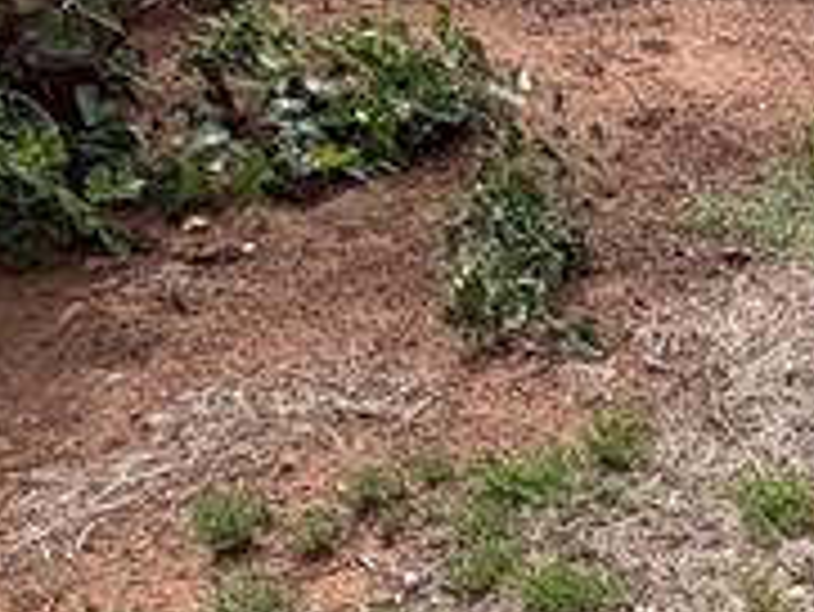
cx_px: 1817
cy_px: 1130
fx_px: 1859
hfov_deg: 16.0
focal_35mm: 79
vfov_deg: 15.7
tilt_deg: -46.7
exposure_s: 1/770
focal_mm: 2.22
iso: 40
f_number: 2.2
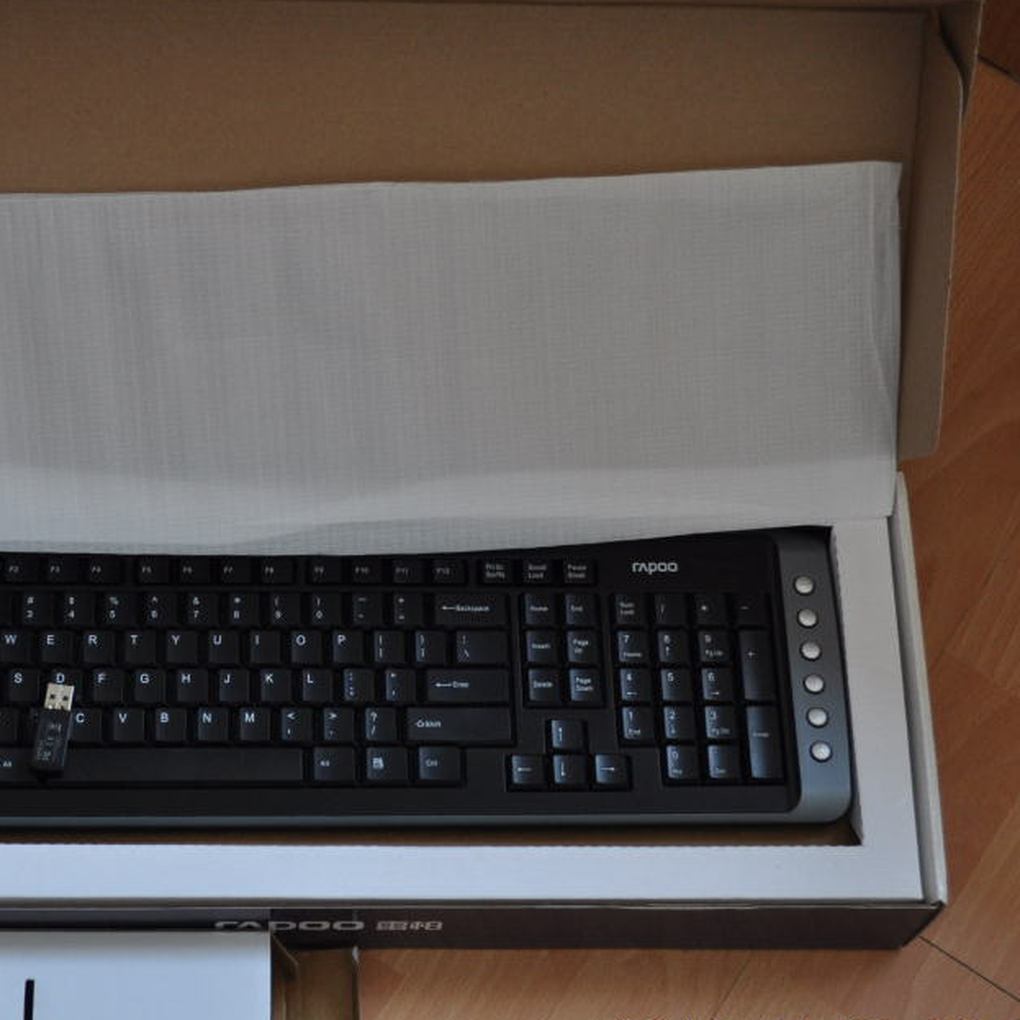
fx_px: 2558
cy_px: 550
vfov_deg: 22.5
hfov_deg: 22.5
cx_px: 352
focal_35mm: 77
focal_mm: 35
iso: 640
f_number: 5
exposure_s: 1/60
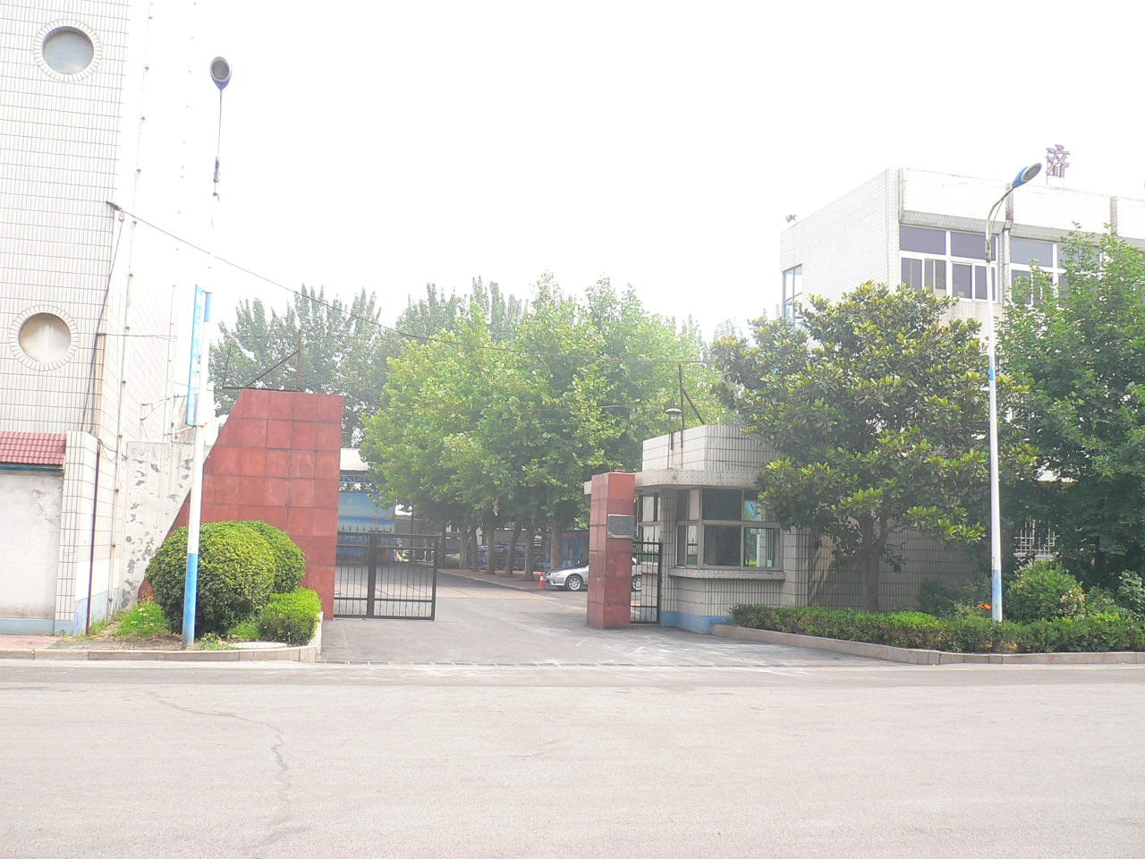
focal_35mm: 35
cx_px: 572
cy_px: 430
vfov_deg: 40.7
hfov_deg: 52.6
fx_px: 1158
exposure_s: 1/100
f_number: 5.6
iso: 64
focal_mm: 5.8
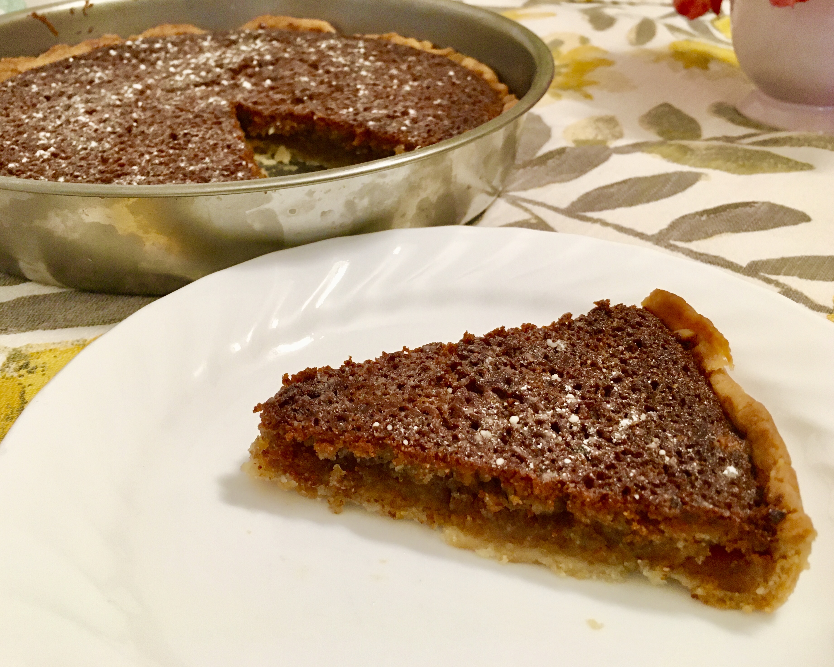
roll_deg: -0.3
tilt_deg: -34.7
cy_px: 339
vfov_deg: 47.1
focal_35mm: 31
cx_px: 406
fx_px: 765
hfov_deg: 57.2
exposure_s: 1/30
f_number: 2.2
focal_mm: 4.15
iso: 160
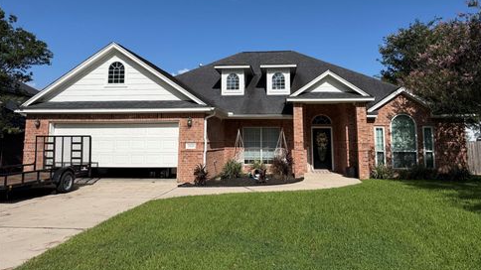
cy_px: 96
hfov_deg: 69.9
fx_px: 344
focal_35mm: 27
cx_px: 245
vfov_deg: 42.4
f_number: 1.78
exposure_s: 1/7353
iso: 80
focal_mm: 6.76
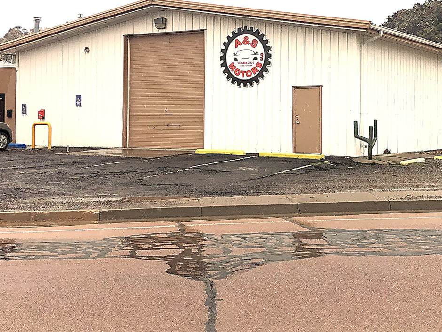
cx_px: 271
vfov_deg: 25.9
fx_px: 715
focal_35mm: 56
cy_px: 106
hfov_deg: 34.2
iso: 20
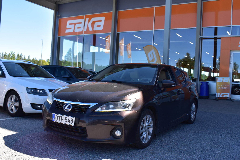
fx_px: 230
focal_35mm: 34
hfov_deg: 55.1
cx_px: 120
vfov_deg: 38.4
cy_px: 80
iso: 400
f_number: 9.5
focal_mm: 23
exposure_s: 1/250
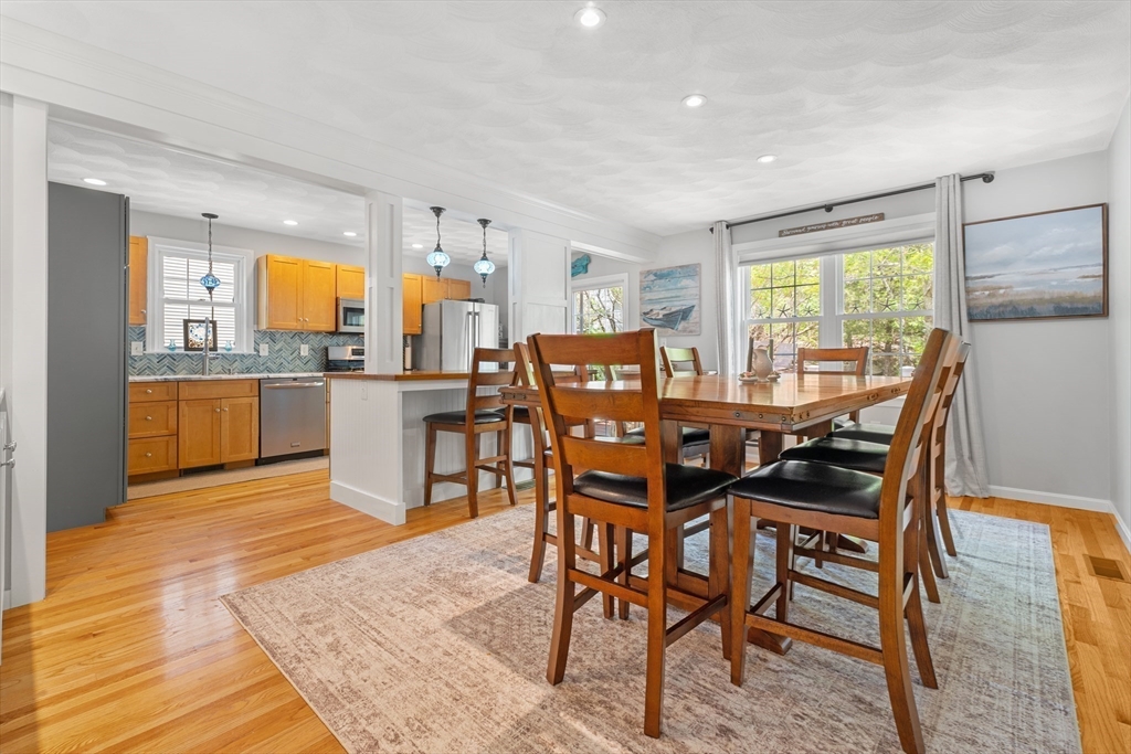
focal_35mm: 15
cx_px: 566
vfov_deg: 77.3
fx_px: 471
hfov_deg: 100.4
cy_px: 377
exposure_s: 3.2
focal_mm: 10
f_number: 8
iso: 125
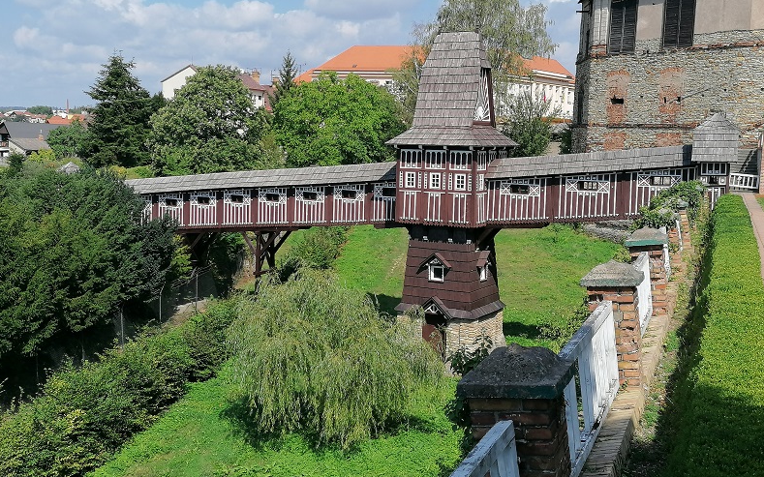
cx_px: 382
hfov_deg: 46.2
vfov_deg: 29.9
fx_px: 895
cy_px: 226
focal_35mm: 43
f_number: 1.8
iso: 50
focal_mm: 4.75
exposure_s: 1/1730
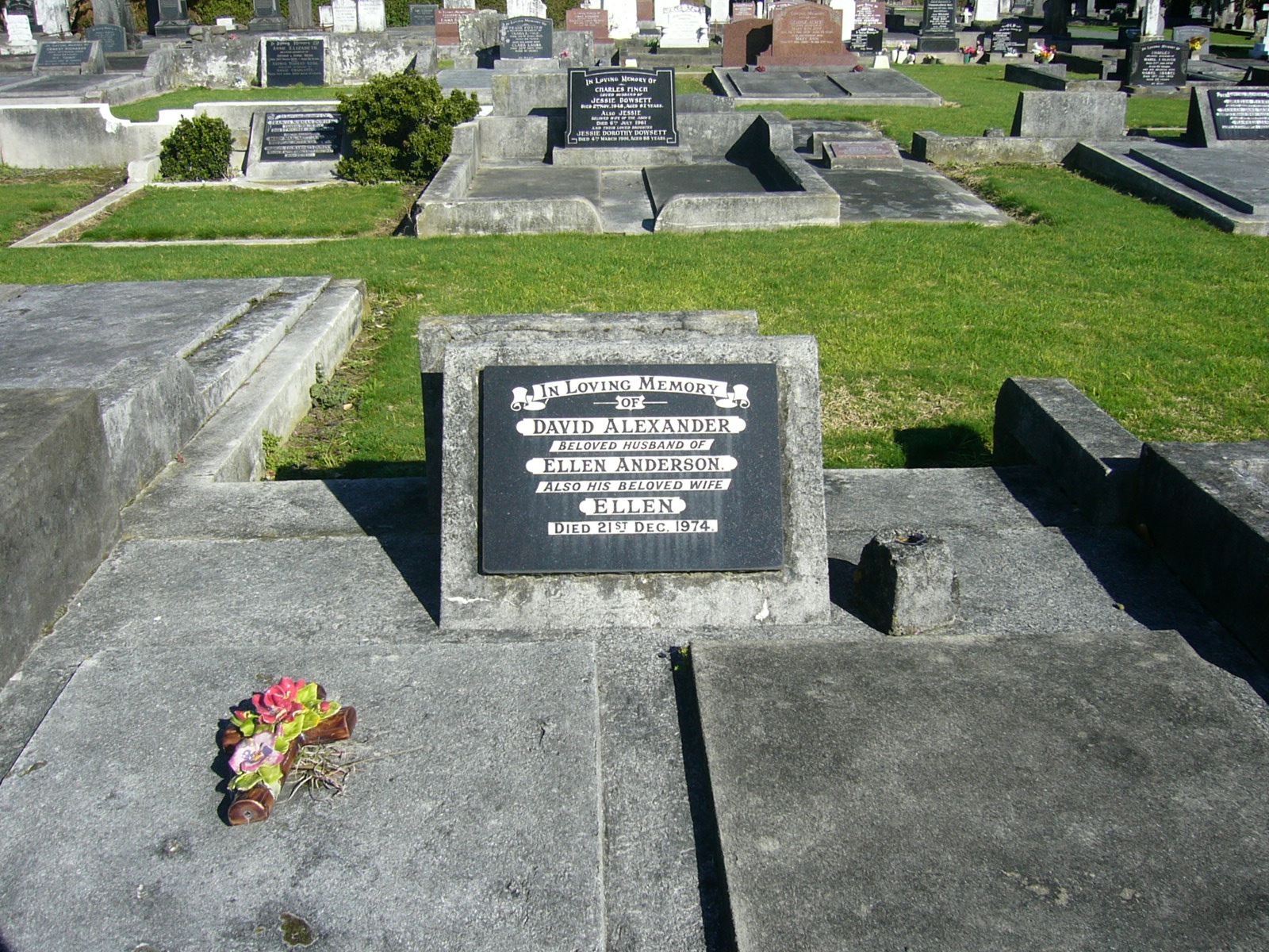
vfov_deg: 40.7
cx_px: 634
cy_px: 476
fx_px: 1283
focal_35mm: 35
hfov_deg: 52.6
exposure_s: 1/160
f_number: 8
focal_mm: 5.8
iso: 50
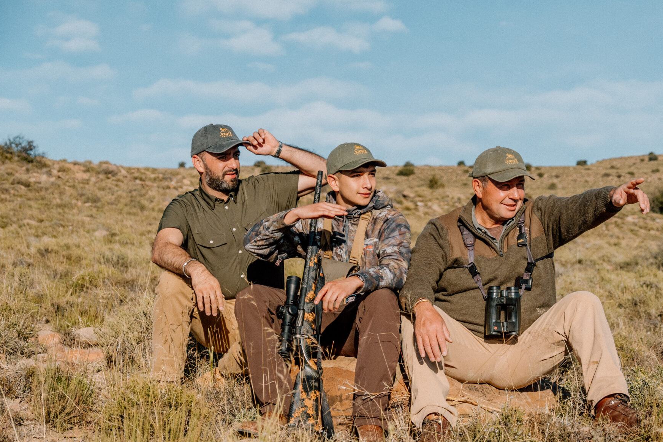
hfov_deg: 25.0
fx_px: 1492
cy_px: 234
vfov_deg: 16.9
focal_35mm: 81
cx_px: 387
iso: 800
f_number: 4.5
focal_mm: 46
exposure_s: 1/320
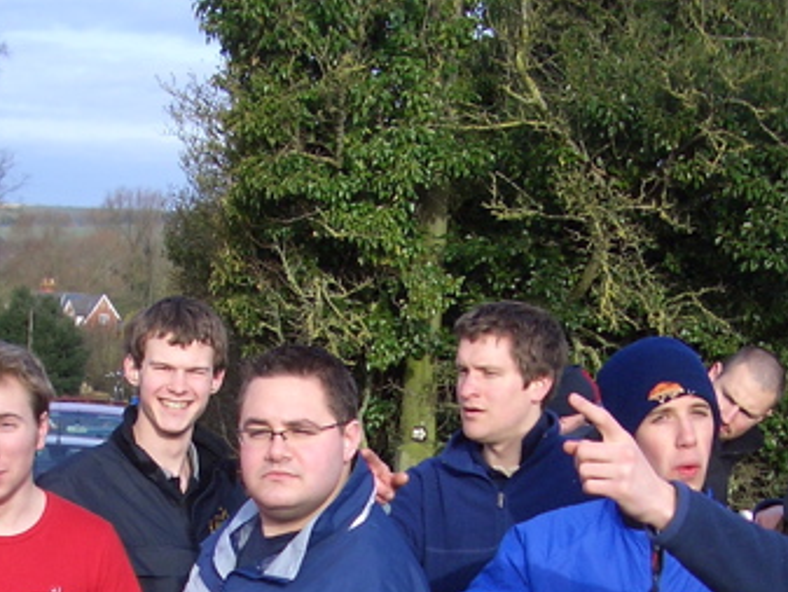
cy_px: 629
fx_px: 1890
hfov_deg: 23.5
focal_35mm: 83
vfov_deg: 17.3
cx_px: 344
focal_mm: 5.8
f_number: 2.6
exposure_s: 1/500
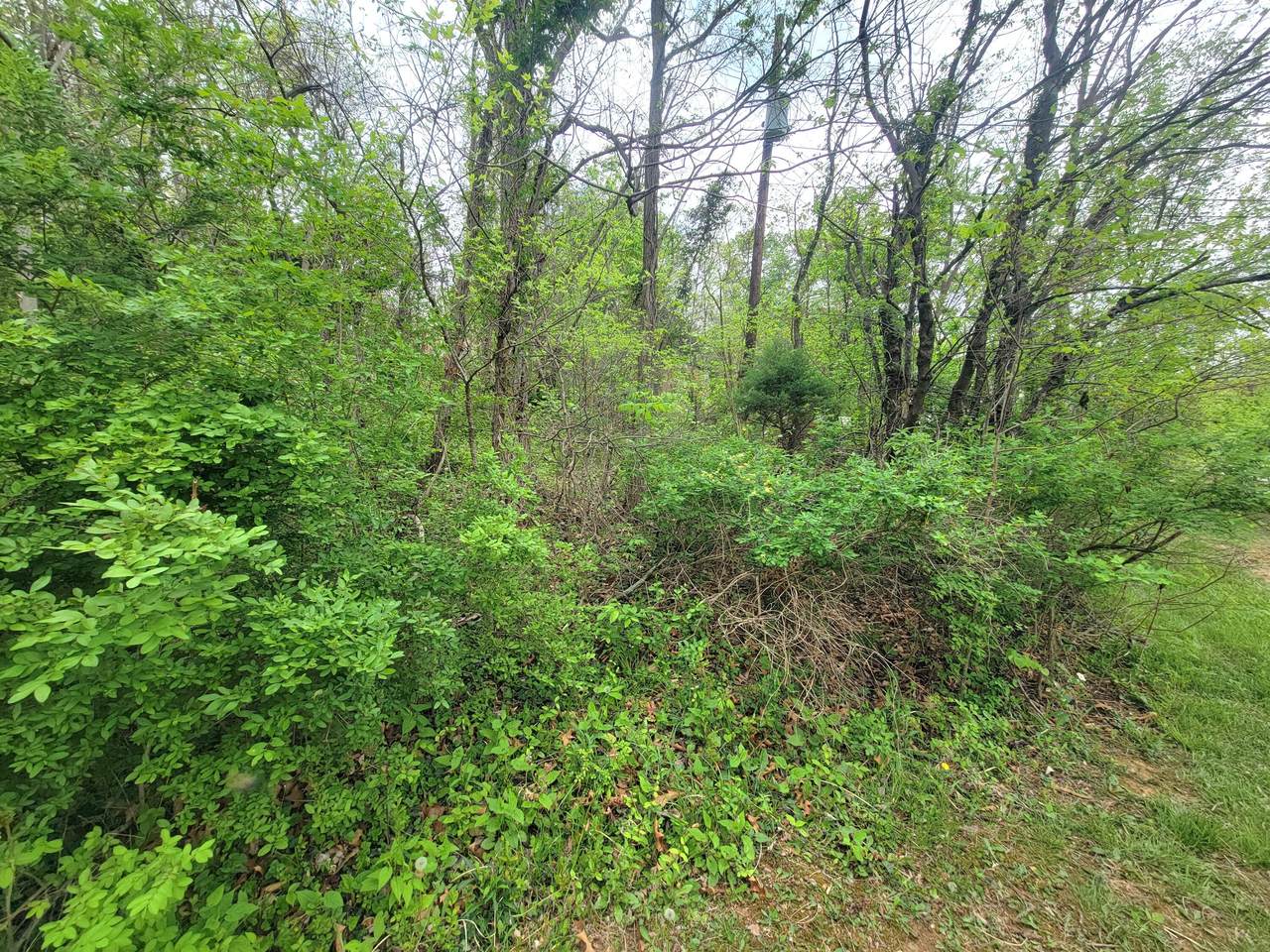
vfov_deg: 89.9
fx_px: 477
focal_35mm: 13
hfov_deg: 106.2
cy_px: 476
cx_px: 635
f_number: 2.2
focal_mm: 2.2
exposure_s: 1/551
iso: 50
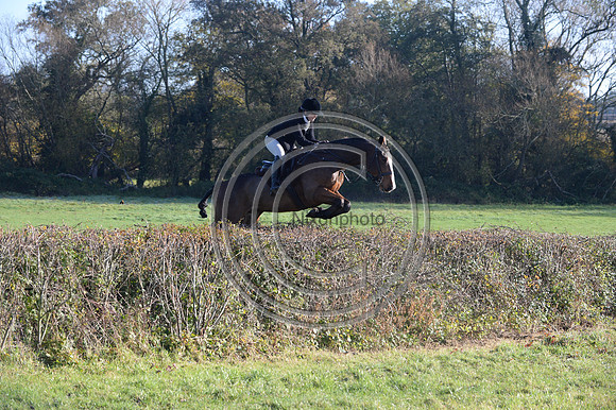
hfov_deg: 20.0
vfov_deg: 13.4
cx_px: 308
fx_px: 1744
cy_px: 205
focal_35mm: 102
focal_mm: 102
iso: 1000
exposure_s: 1/1250
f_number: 5
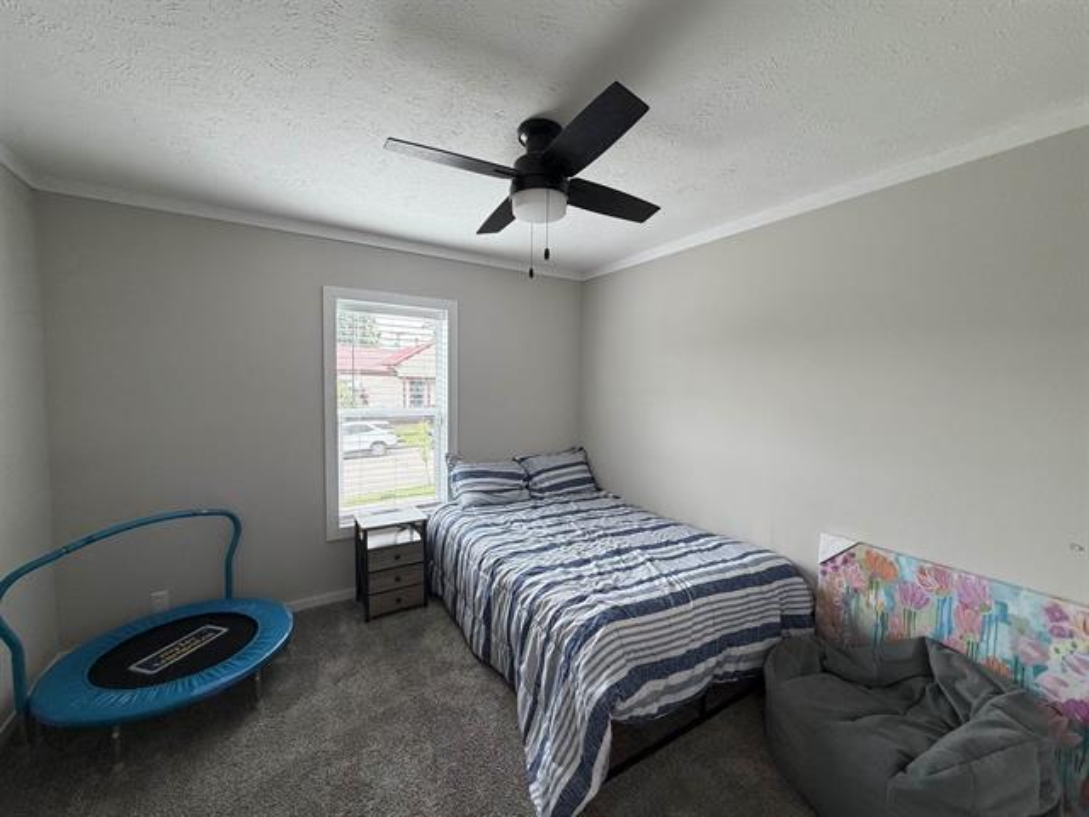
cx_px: 544
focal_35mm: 14
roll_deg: -0.3
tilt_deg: -2.6
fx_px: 440
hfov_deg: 102.1
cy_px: 408
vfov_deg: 85.7
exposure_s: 1/120
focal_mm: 2.22
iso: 250
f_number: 2.2
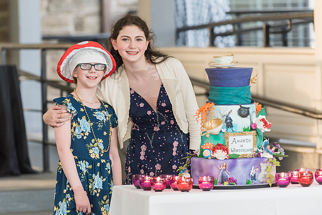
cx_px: 147
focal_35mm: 238
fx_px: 2129
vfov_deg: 5.8
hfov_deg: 8.6
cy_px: 91
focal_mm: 200
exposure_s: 1/160
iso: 1000
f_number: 3.5
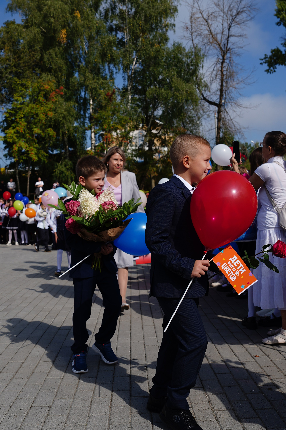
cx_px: 143
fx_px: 429
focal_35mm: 36
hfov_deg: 36.9
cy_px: 215
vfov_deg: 53.1
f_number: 4
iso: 80
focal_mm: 24
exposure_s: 1/1250
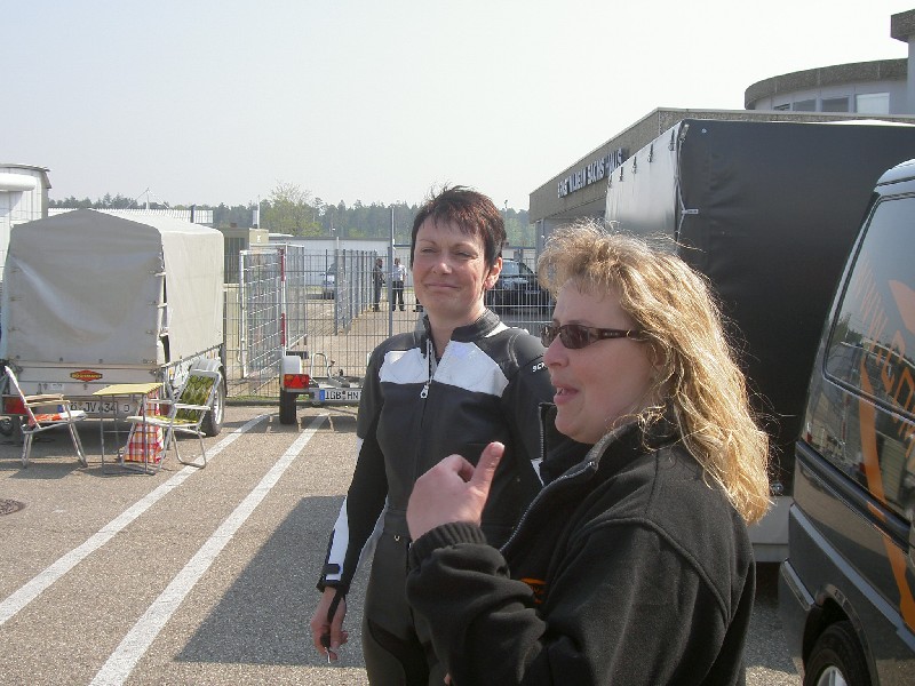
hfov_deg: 42.9
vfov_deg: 32.9
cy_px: 343
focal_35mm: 44
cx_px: 458
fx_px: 1163
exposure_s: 1/250
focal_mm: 9
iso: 100
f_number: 4.9
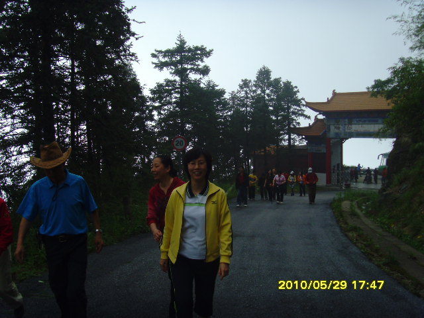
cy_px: 159
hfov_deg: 47.9
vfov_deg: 36.8
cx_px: 212
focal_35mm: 39
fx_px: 478
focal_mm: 6.6
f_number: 3.5
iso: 80
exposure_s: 1/250
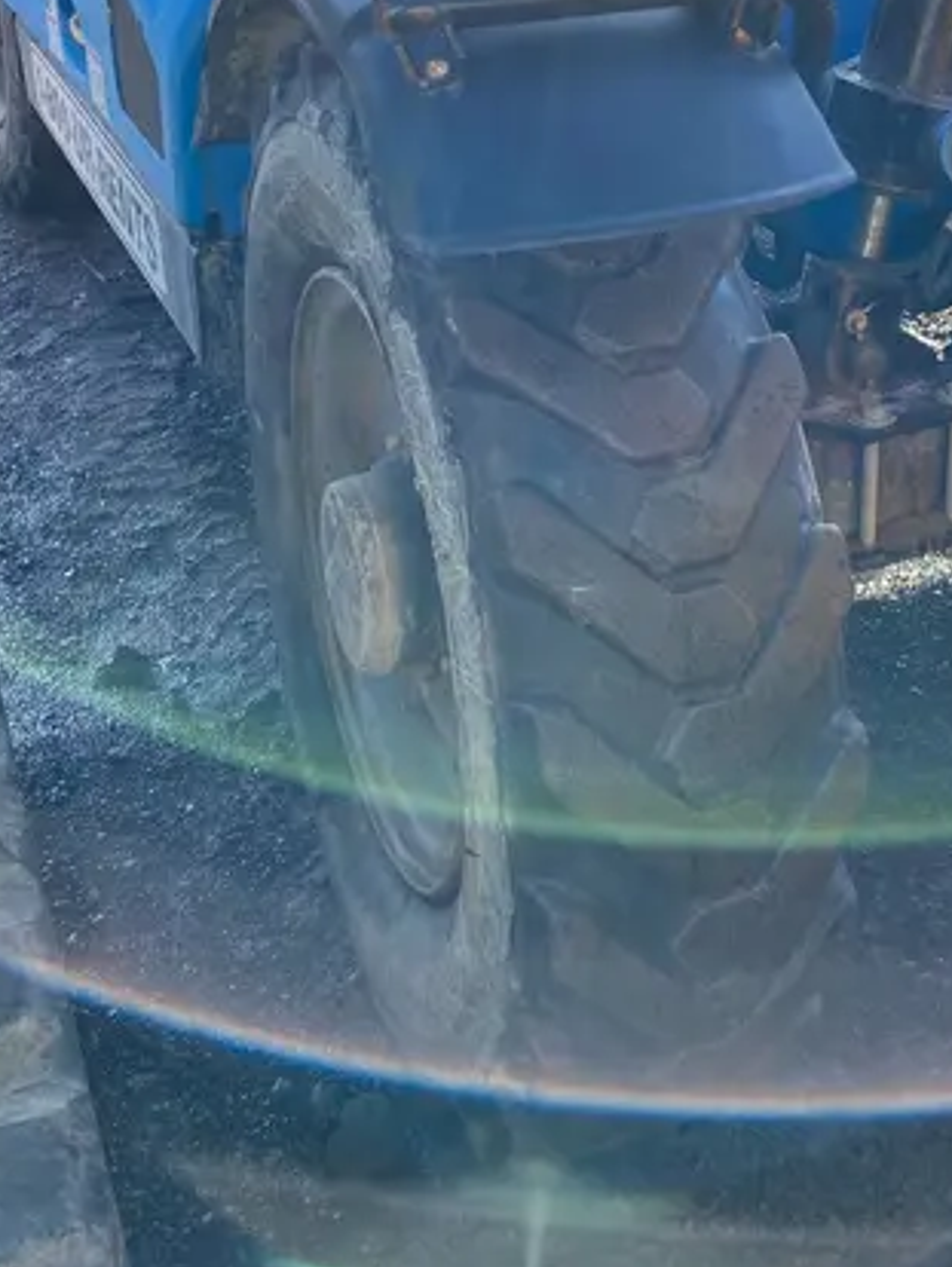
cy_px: 191
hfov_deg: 31.4
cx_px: 612
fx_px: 1685
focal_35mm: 46
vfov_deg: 39.0
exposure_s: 1/839
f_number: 1.8
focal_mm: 4.25
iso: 32
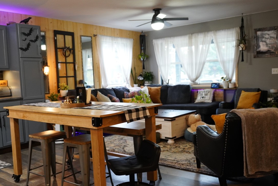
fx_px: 278
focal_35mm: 36
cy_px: 105
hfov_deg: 53.1
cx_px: 133
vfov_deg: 36.9
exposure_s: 1/160
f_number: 2.8
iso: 3200
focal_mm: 24
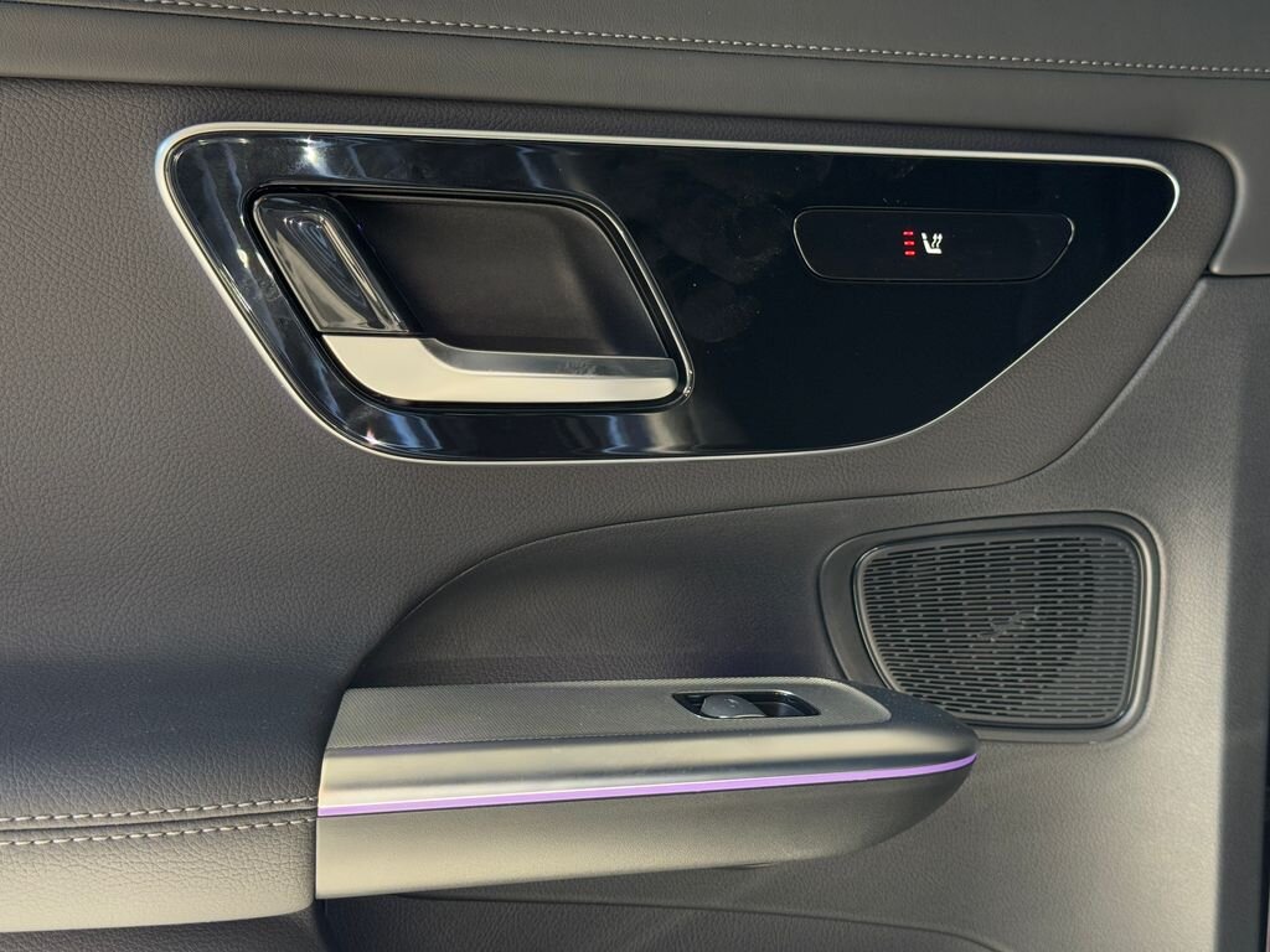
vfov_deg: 30.3
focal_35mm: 48
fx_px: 1761
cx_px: 635
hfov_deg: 39.7
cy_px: 476
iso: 100
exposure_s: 1/116
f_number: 1.78
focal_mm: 6.76
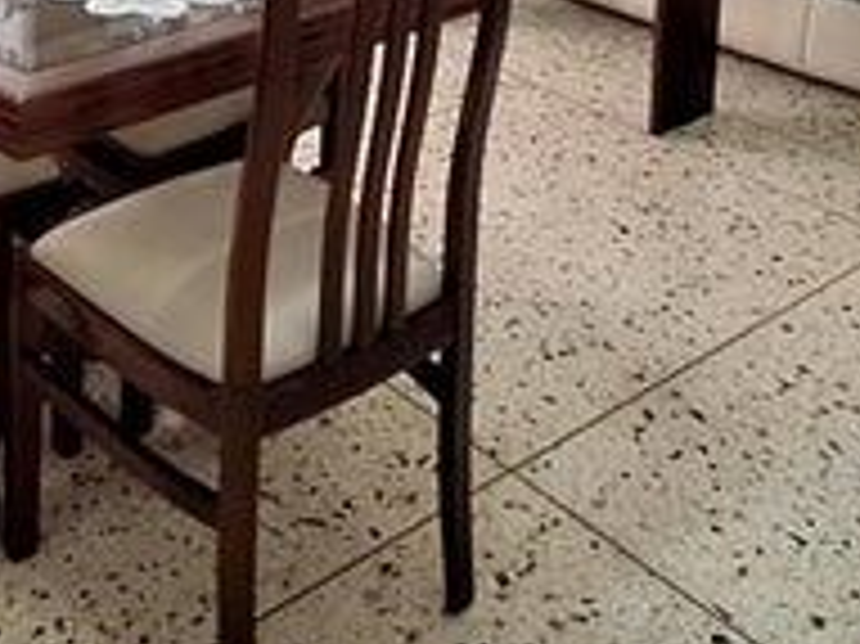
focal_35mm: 58
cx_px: 259
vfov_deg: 20.6
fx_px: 1440
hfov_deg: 32.8
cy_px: -378
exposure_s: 1/40
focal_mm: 1.74
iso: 125
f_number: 2.2
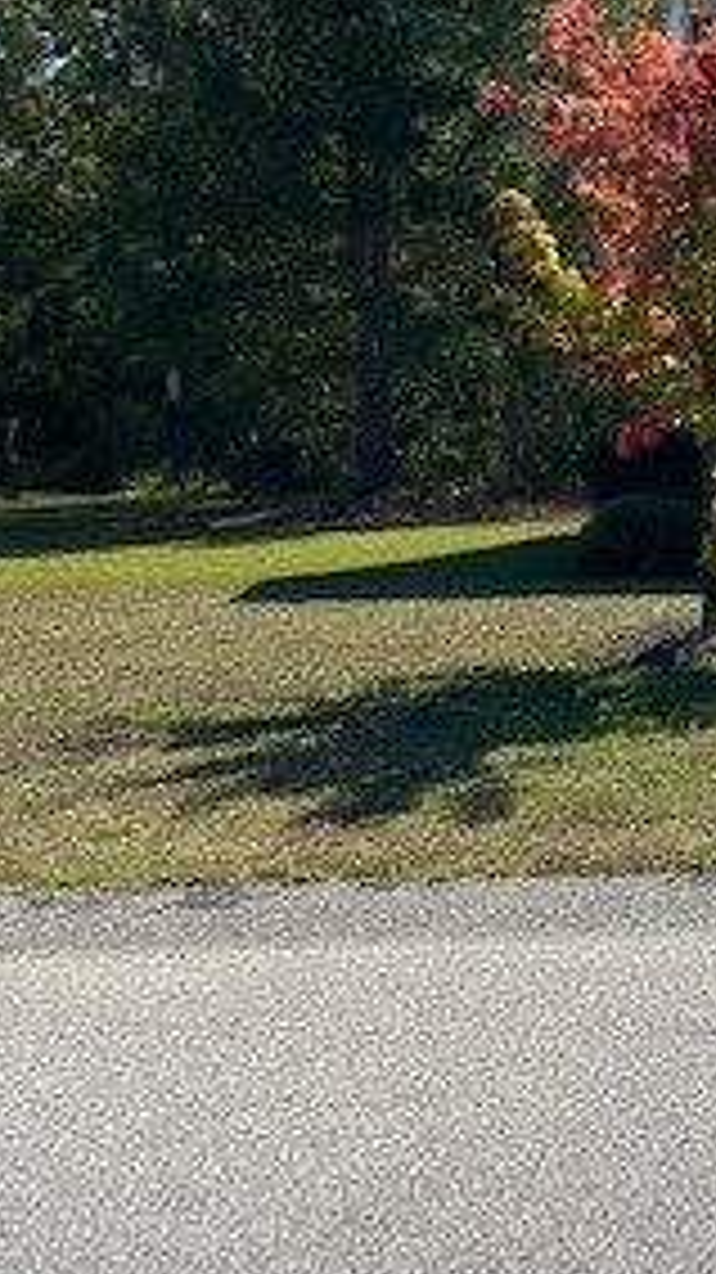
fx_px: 2162
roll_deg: +0.9
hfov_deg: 15.7
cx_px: 1342
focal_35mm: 64
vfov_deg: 32.0
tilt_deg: +4.1
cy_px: 257
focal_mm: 4.25
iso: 32
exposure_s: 1/3215
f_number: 1.8
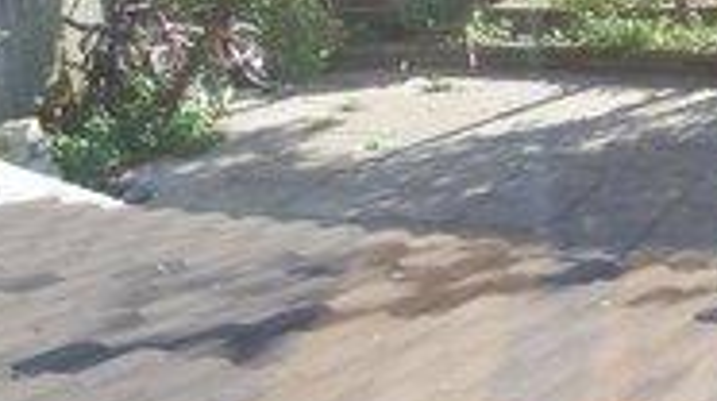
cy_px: 42
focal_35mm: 107
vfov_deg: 11.2
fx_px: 2031
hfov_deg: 19.0
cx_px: 836
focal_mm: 6.3
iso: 50
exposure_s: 1/239
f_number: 2.8
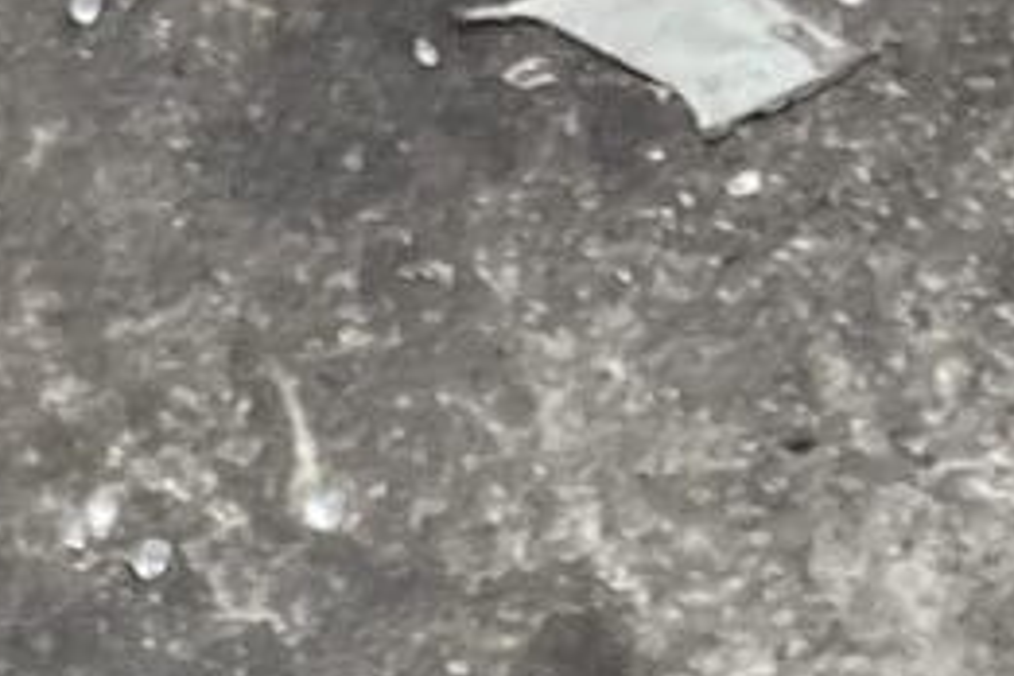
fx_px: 5971
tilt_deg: -71.5
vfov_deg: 4.8
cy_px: 3866
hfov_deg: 9.6
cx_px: -62
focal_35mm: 212
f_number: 1.6
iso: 50
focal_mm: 5.1
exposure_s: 1/1056
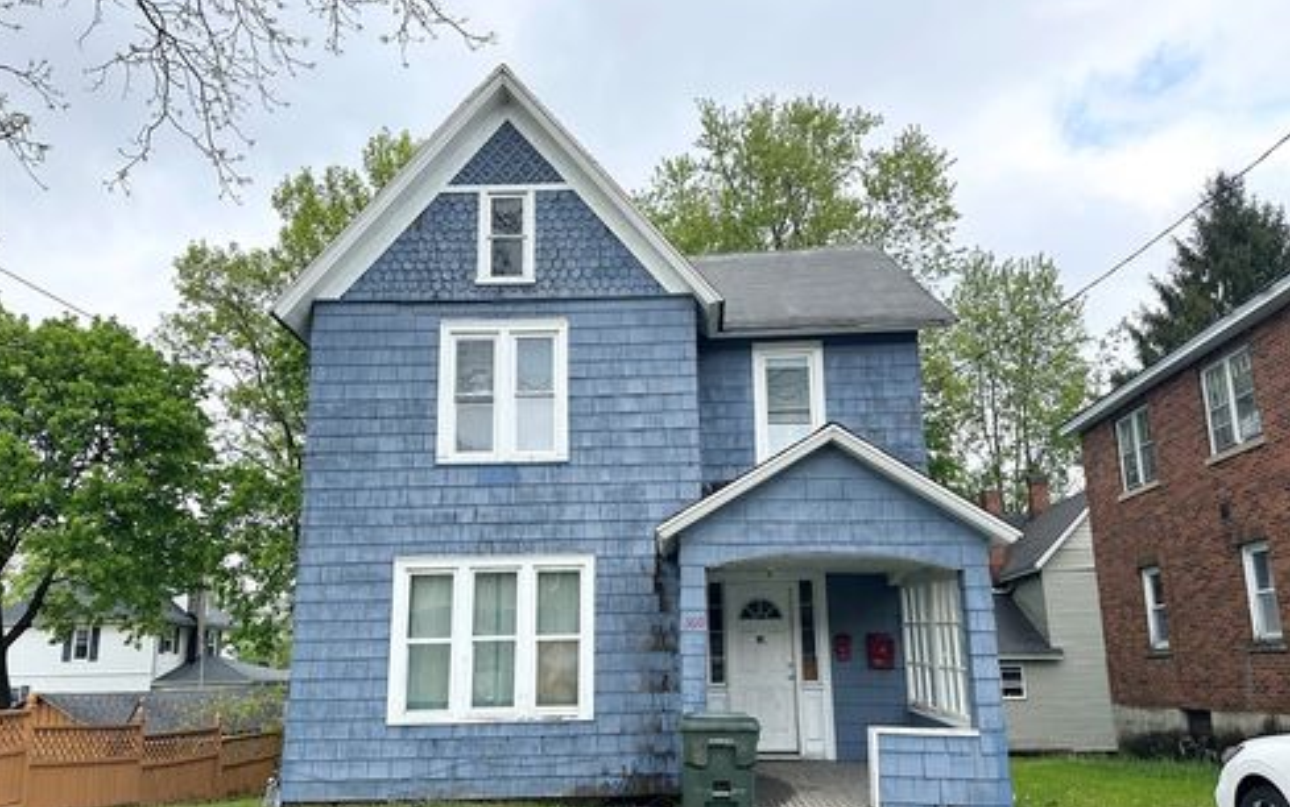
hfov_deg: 70.4
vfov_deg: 47.4
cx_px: 646
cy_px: 471
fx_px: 914
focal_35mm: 26
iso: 80
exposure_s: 1/1212
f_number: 1.78
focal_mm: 6.86
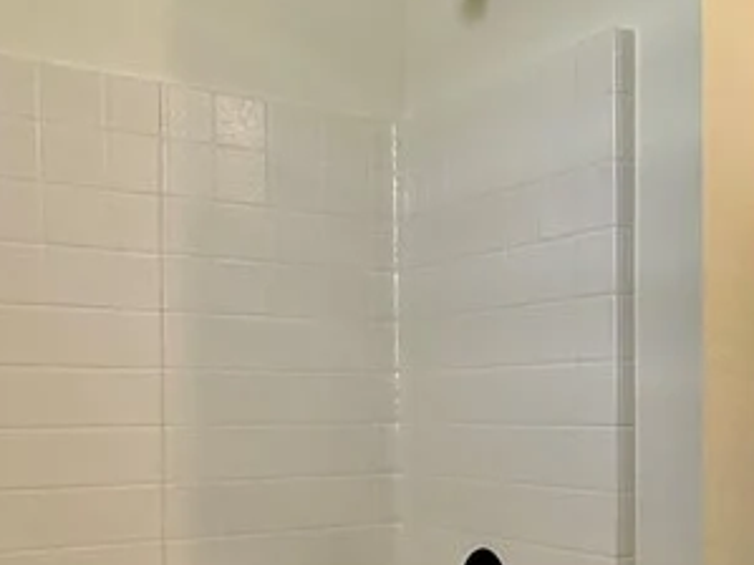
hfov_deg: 37.8
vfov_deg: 29.6
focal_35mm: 48
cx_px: 633
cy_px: 440
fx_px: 1045
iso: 250
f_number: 2.2
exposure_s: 1/120
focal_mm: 2.22
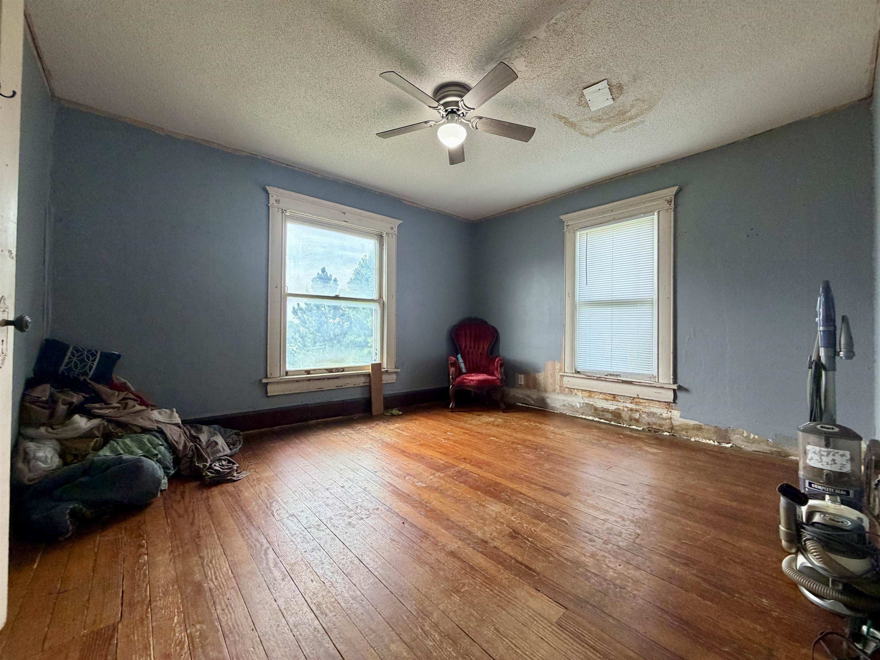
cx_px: 440
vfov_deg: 85.7
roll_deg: -0.2
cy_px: 330
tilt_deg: -0.1
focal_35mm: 14
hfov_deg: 102.1
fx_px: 356
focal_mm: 2.22
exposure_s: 1/60
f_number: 2.2
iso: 200
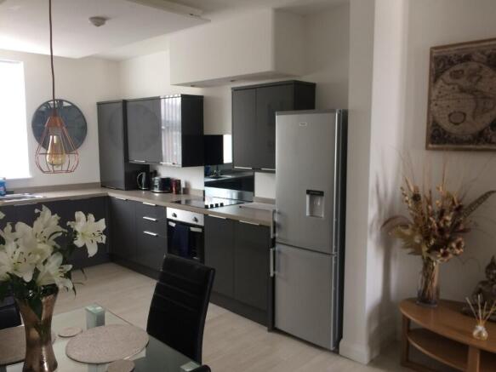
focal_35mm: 29
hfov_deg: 61.7
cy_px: 186
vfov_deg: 48.2
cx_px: 248
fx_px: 415
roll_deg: -0.1
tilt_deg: -7.5
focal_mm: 4.15
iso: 40
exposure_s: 1/33
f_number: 2.2
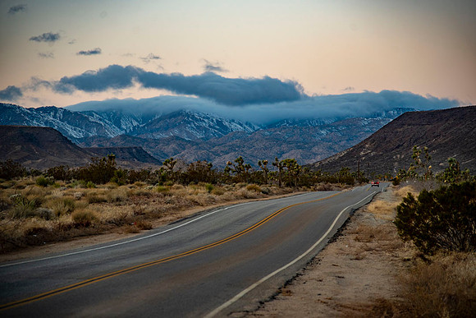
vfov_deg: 11.4
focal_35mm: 120
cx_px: 238
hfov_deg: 17.1
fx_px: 1587
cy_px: 159
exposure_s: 1/200
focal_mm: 120
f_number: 4
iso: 400
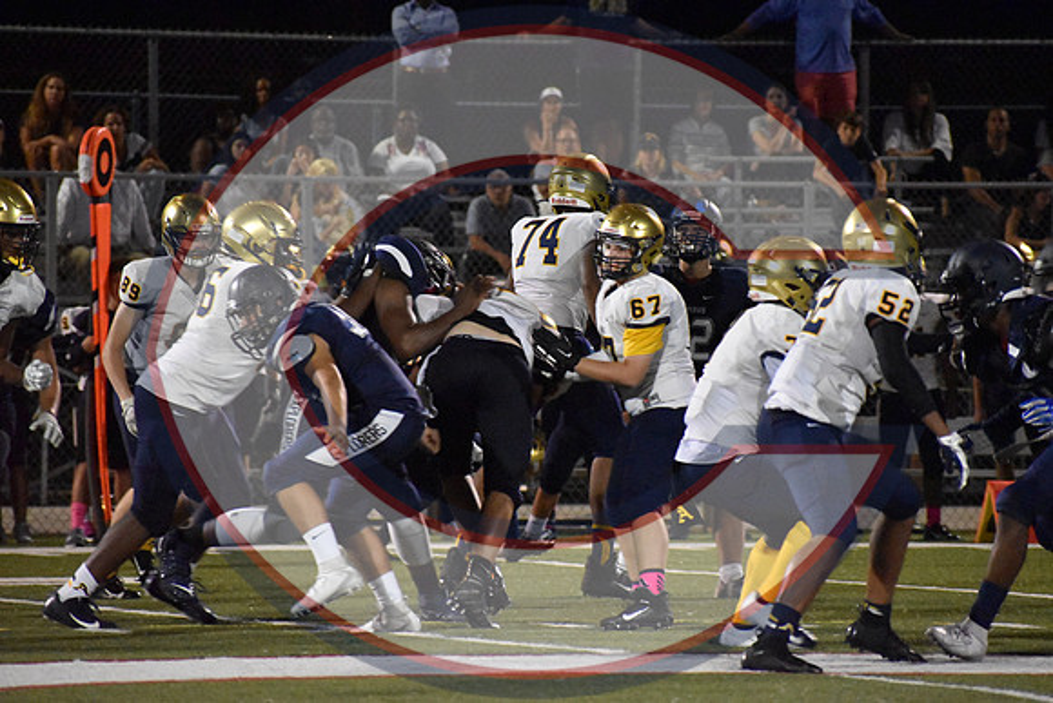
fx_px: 9654
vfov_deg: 4.2
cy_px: 352
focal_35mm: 330
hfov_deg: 6.2
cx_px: 526
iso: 12800
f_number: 5.6
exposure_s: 1/320
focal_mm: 220
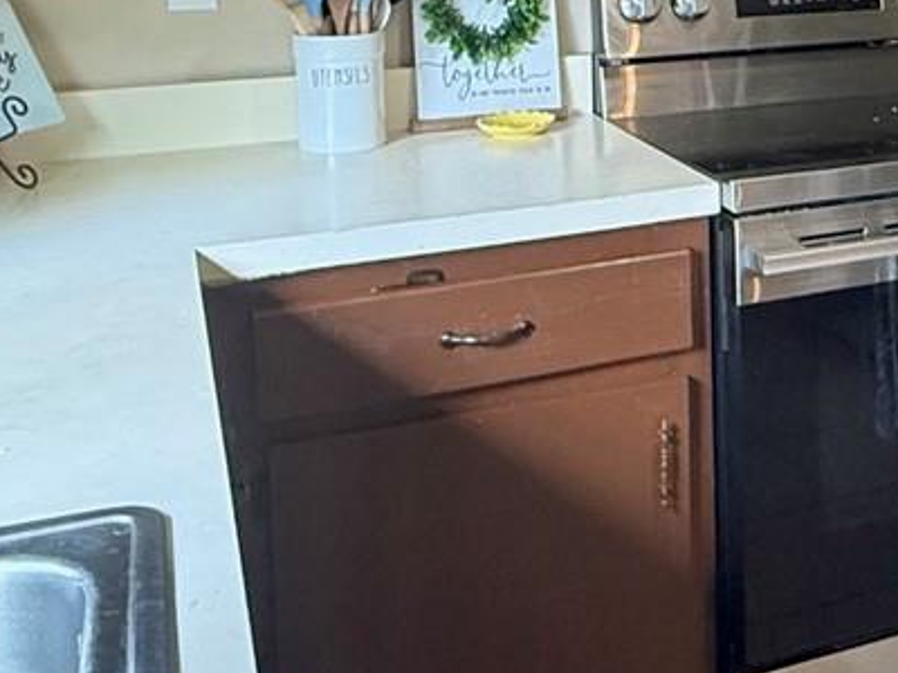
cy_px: -2
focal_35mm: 56
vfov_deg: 24.9
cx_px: 909
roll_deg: +0.2
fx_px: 1453
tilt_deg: -6.0
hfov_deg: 31.6
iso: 500
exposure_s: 1/60
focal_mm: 2.22
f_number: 2.2
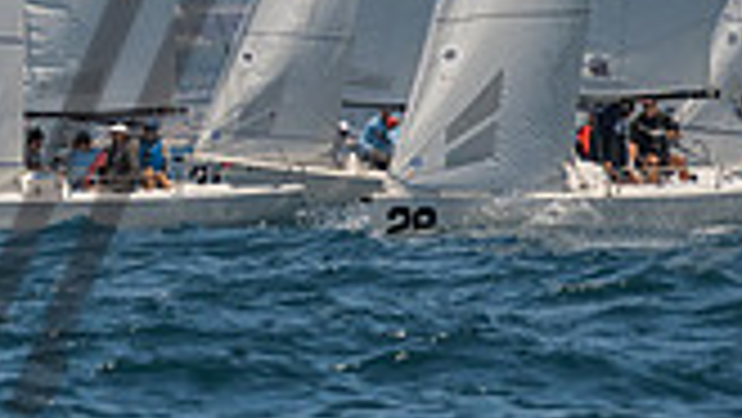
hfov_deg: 2.9
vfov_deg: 1.7
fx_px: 14507
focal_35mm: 737
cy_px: -205
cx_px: -261
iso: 640
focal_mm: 200
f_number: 9
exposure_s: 1/1000
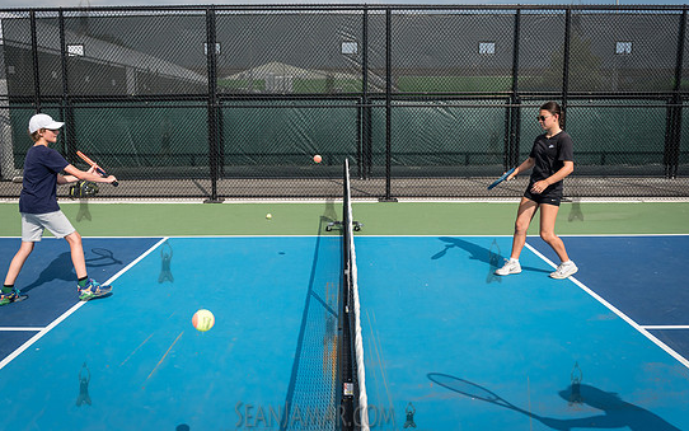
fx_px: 620
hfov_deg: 58.1
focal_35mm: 33
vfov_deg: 38.3
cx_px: 338
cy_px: 199
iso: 320
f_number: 4.5
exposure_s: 1/2500
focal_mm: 29
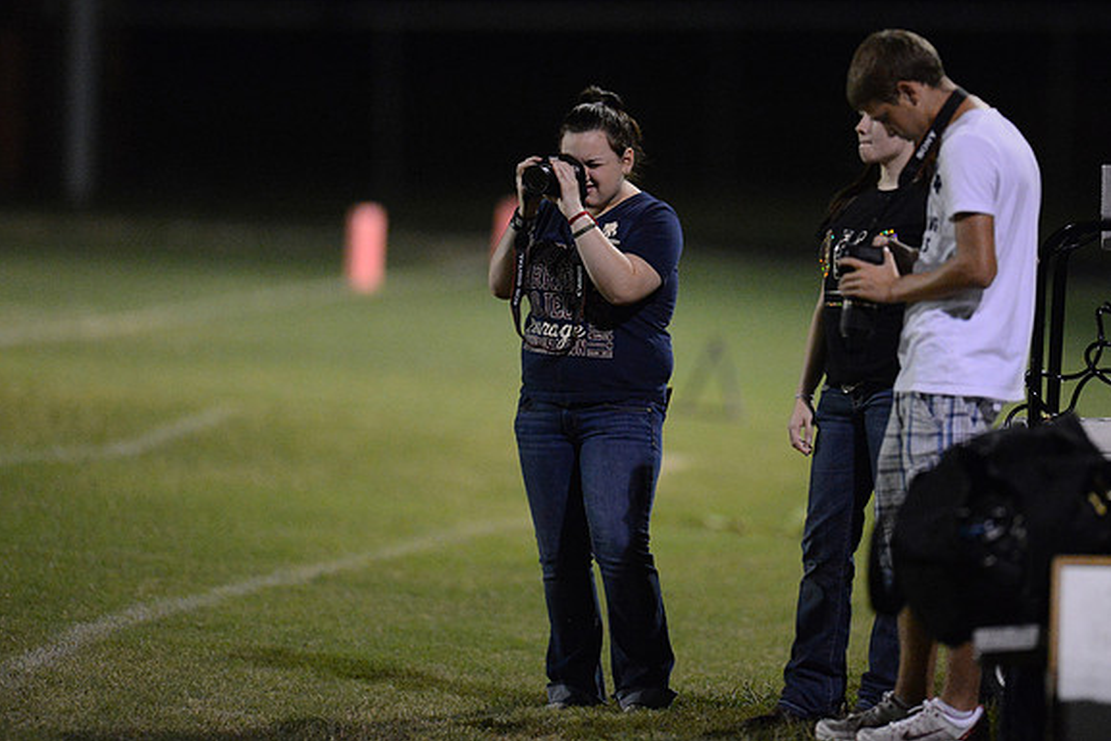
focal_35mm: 402
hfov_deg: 5.1
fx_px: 12409
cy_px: 370
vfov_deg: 3.4
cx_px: 556
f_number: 2.8
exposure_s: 1/640
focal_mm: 400
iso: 12800
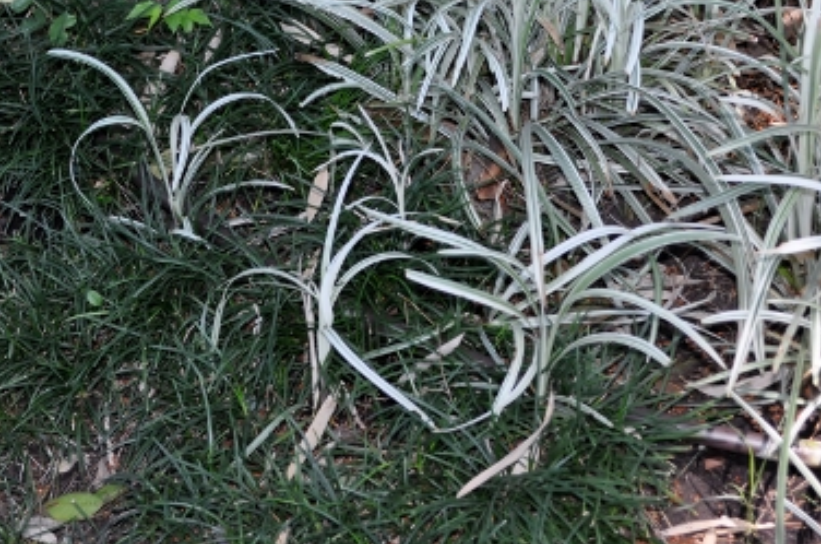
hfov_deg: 22.2
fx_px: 2094
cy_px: 84
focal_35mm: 92
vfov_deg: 14.7
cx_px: 426
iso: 800
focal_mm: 36
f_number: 5
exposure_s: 1/125
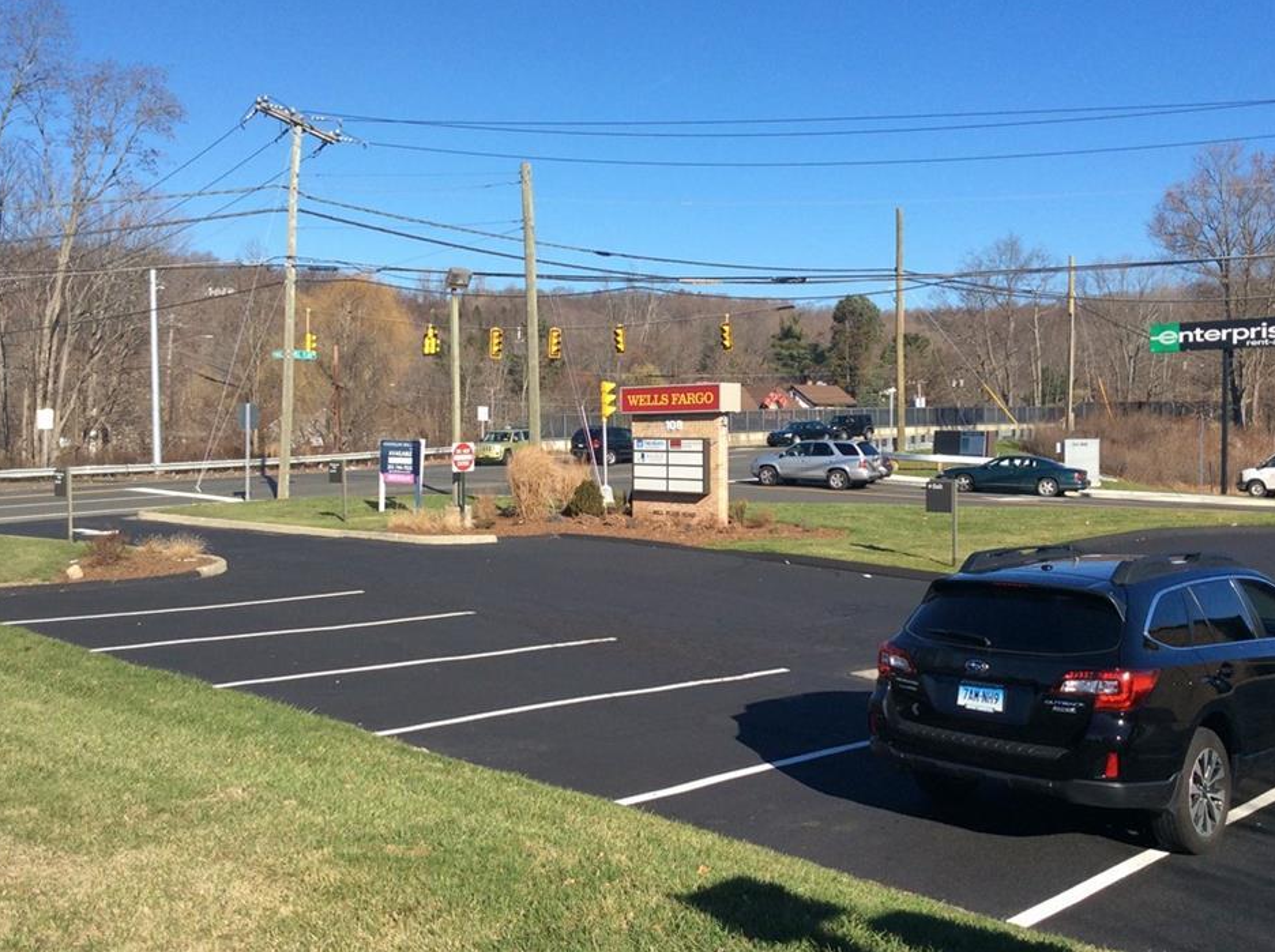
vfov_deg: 40.6
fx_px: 1287
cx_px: 605
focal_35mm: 35
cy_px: 471
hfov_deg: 52.7
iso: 32
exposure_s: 1/1217
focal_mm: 3.3
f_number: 2.4
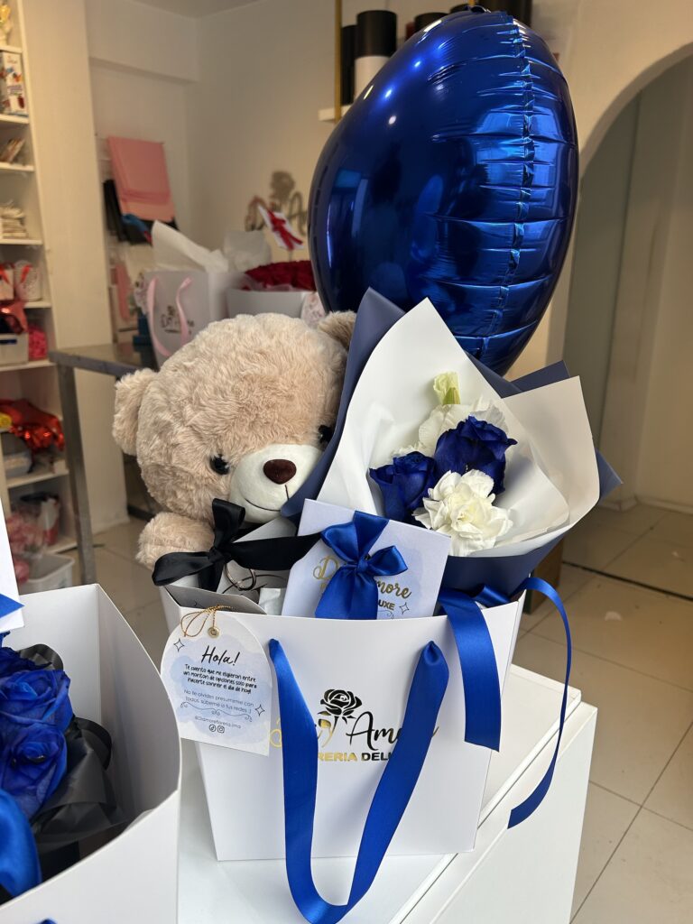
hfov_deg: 53.1
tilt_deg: -17.1
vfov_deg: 67.3
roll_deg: -1.3
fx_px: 694
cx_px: 346
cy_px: 462
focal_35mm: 26
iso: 40
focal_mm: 5.7
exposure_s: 1/279
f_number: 1.5
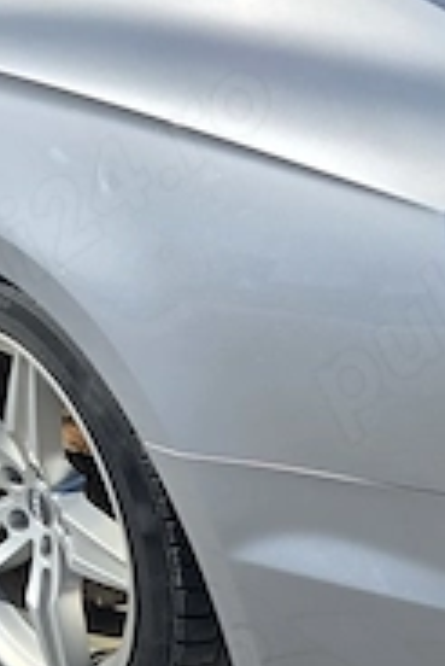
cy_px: 282
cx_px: 289
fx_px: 1443
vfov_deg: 25.9
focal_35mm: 78
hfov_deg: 17.5
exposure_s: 1/3569
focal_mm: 5.4
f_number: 1.8
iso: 25
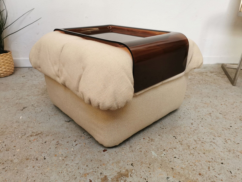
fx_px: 189
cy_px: 91
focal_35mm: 27
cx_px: 121
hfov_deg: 65.3
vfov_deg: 51.4
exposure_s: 1/100
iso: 160
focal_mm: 5.58
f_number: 1.8
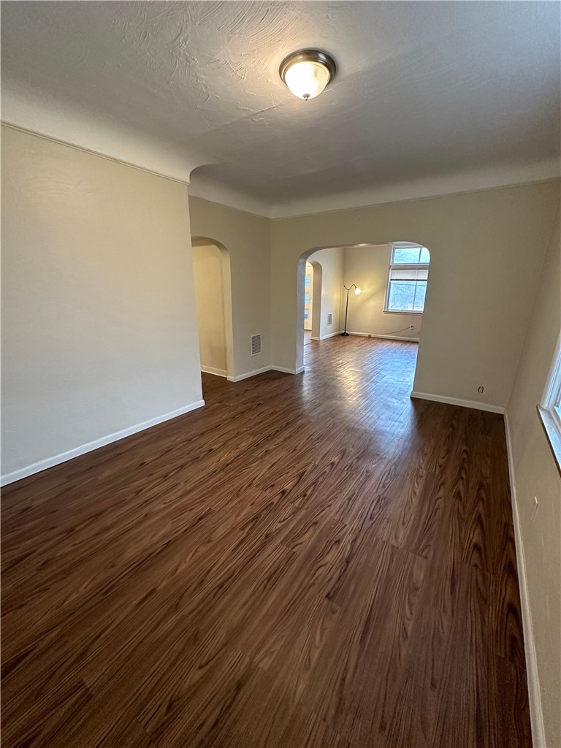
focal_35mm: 14
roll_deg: -1.0
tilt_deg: -16.4
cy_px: 374
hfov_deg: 85.7
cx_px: 280
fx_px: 303
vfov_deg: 102.1
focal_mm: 2.22
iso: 400
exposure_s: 1/60
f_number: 2.2
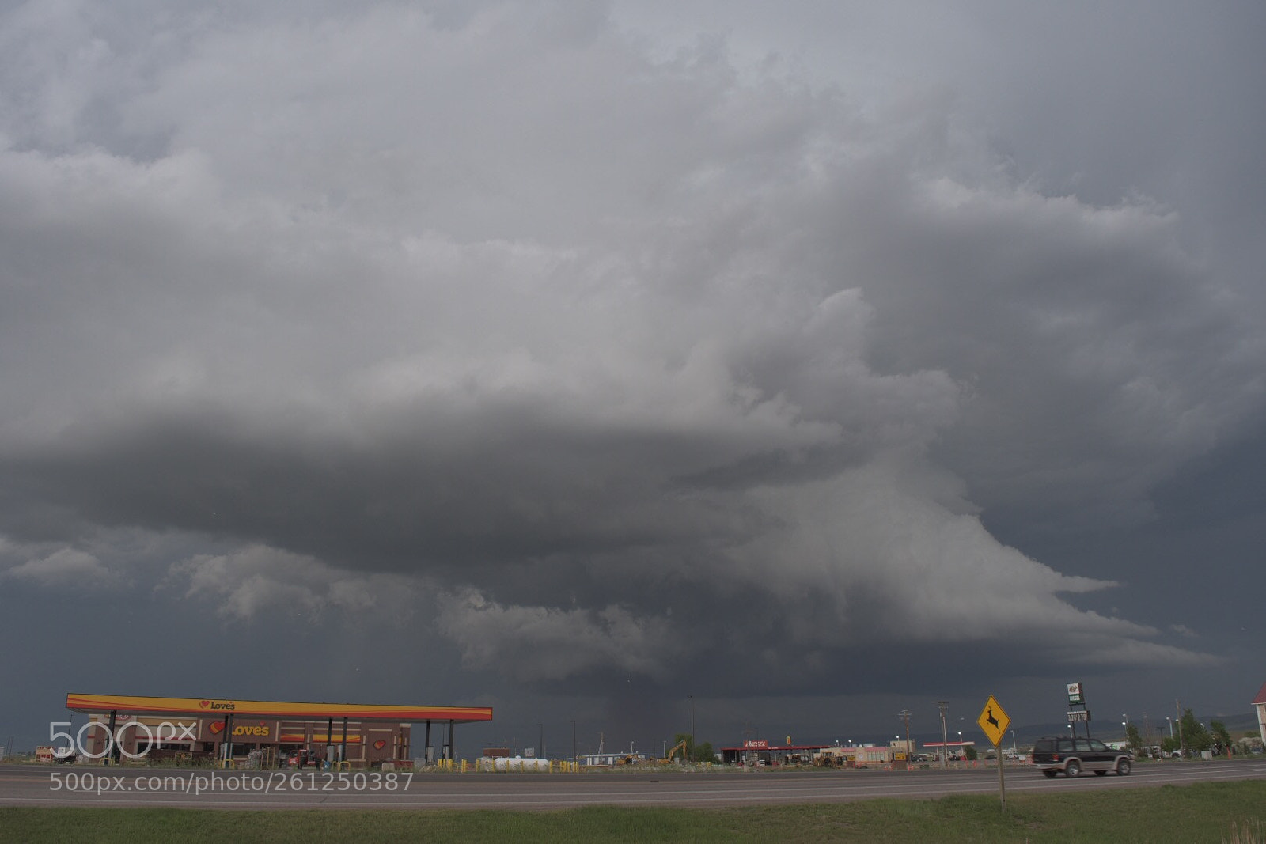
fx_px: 950
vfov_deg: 47.9
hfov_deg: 67.4
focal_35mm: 27
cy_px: 422
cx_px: 633
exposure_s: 1/125
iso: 100
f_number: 7.1
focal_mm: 18
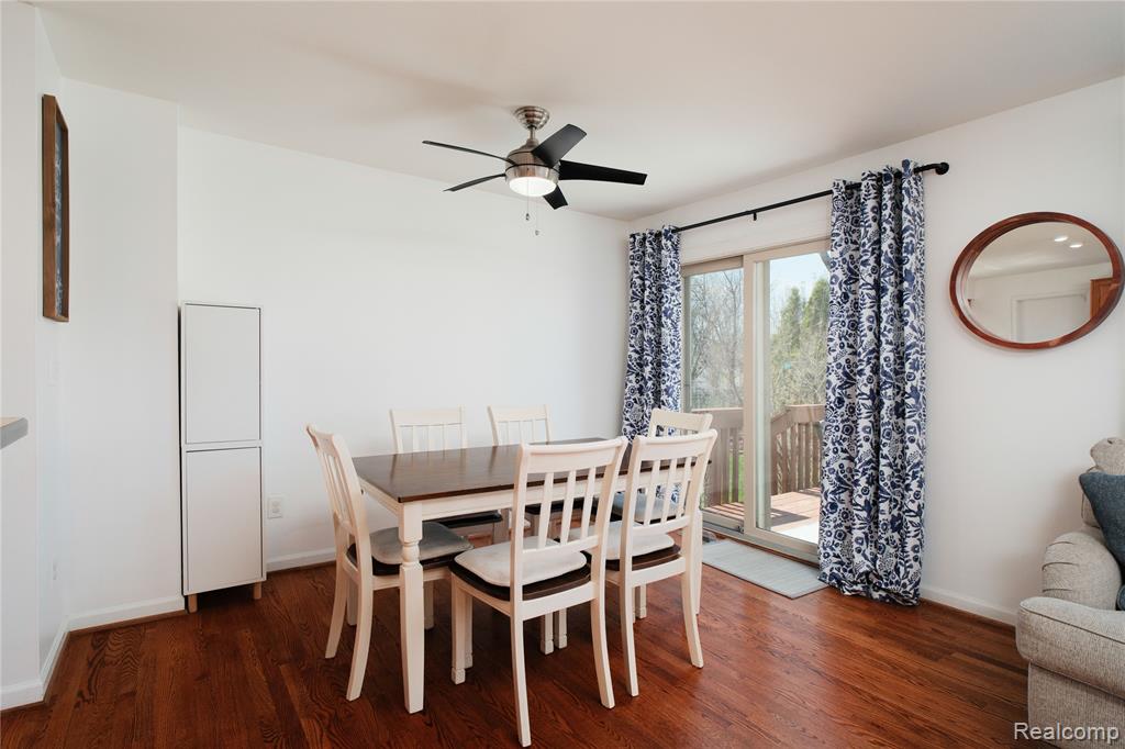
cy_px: 374
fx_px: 562
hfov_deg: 90.0
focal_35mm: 18
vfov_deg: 67.3
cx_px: 562
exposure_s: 1/250
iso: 500
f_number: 6.4
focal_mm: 11.9
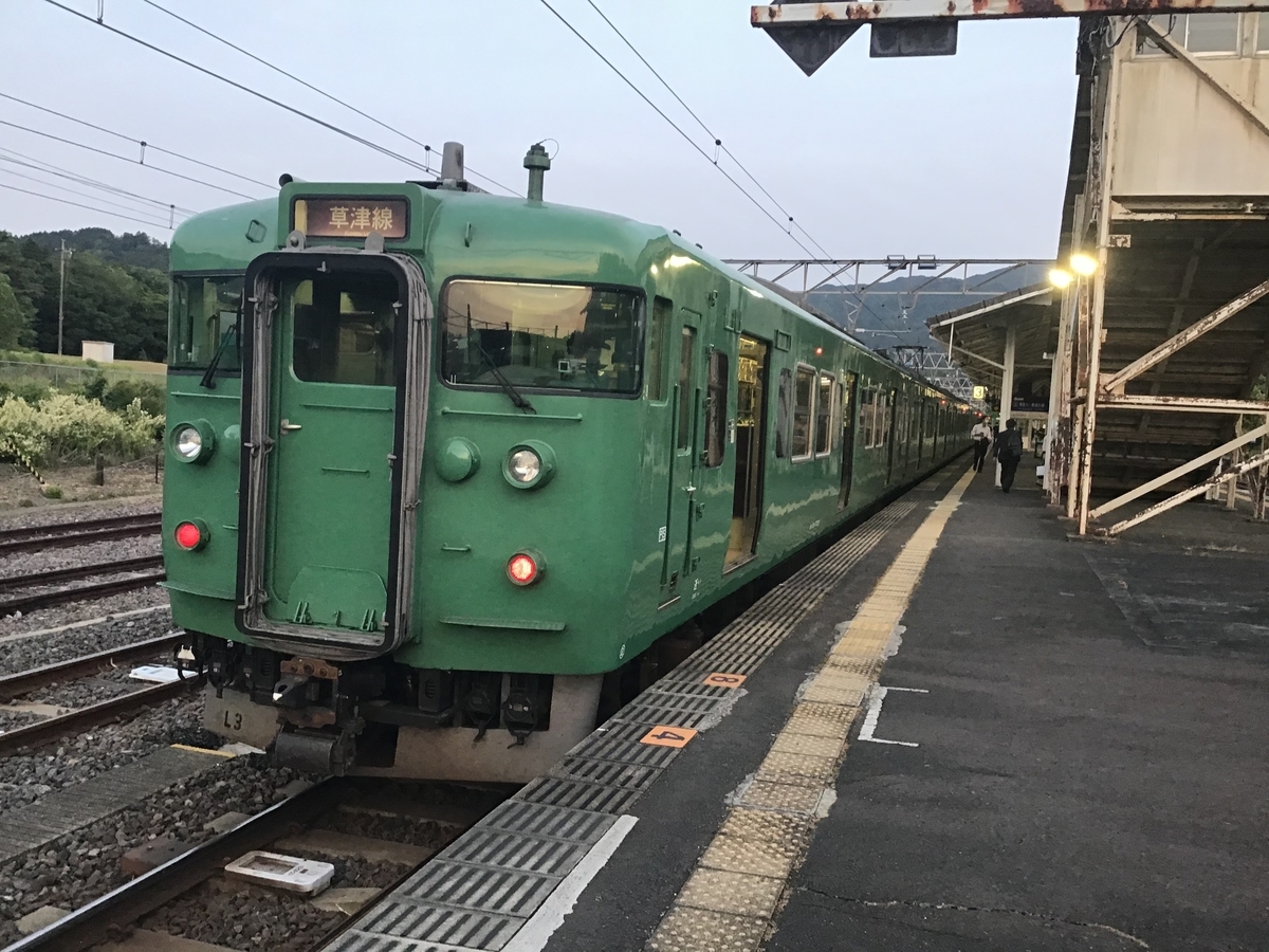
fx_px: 1136
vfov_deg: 45.4
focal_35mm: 31
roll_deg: -2.7
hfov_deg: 58.4
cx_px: 634
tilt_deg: -4.3
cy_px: 476
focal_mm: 3.3
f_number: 2.4
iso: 40
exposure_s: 1/30
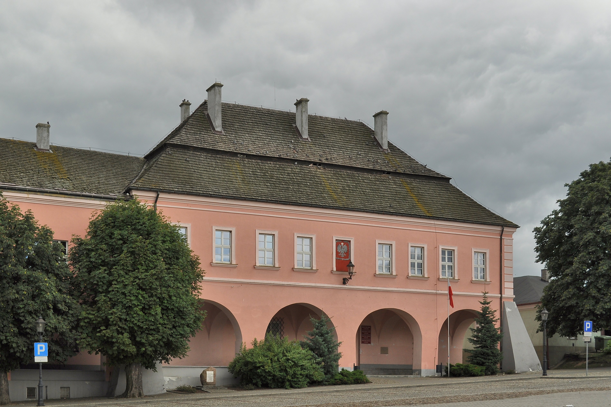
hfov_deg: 38.9
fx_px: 865
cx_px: 306
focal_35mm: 51
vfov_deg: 26.5
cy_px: 204
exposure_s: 1/400
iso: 200
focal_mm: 34
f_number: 7.1
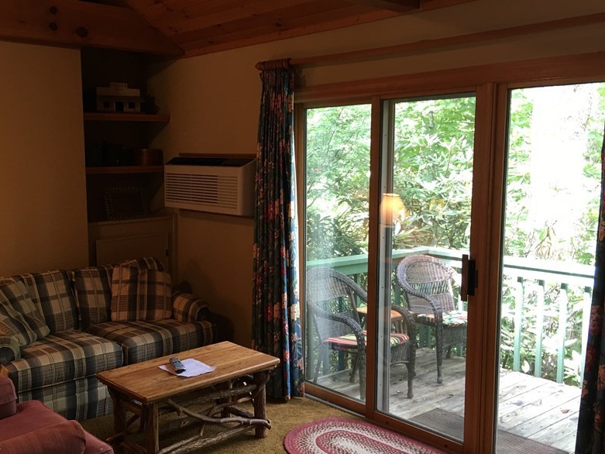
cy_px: 240
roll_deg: -0.6
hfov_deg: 48.9
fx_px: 664
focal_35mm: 38
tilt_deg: -5.3
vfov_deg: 37.7
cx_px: 270
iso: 32
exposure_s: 1/15
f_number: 2.2
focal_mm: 4.15
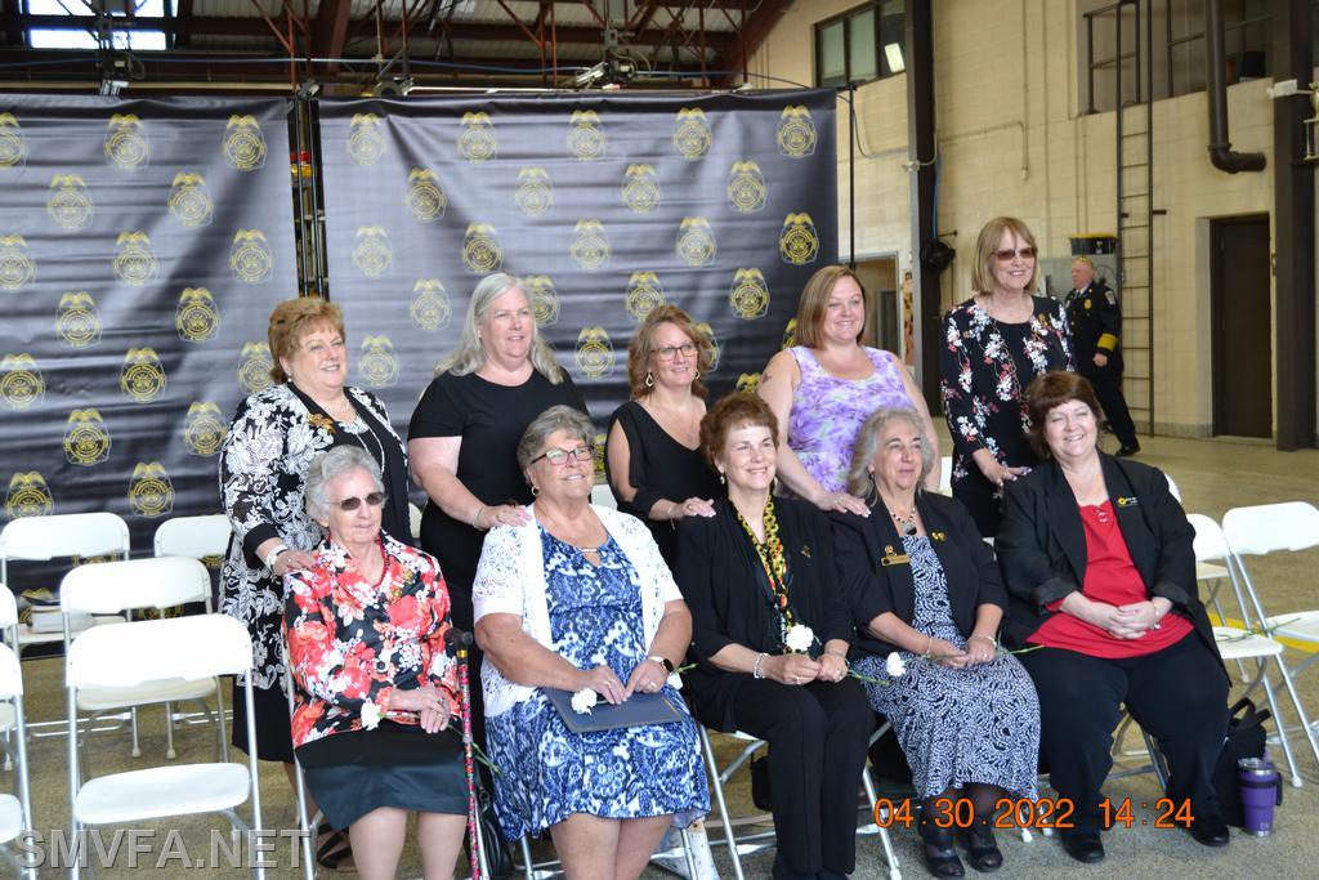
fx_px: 1539
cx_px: 660
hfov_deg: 46.4
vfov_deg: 31.9
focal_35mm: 42
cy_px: 440
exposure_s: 1/100
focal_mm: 28
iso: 400
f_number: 5
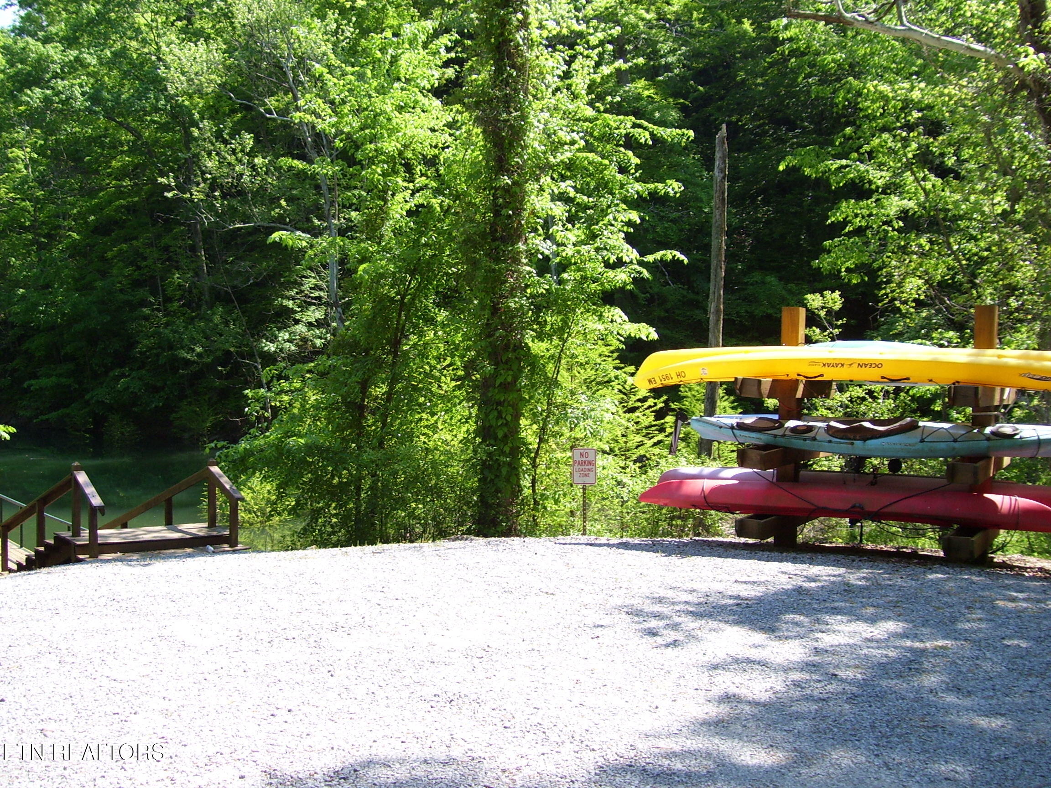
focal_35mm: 36
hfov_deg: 51.4
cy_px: 394
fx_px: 1093
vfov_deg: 39.7
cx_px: 526
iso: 80
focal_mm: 6
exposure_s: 1/500
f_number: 2.7
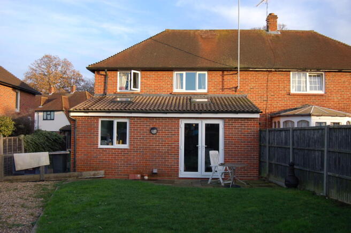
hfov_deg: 55.2
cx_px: 176
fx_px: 336
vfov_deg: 38.2
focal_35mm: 34
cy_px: 116
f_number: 5.6
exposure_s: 1/125
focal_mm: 23
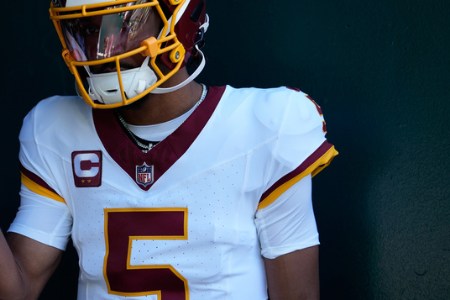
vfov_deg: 12.8
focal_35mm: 107
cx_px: 43
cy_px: 89
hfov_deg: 18.8
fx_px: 1337
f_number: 2
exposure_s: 1/1000
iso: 200
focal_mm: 56
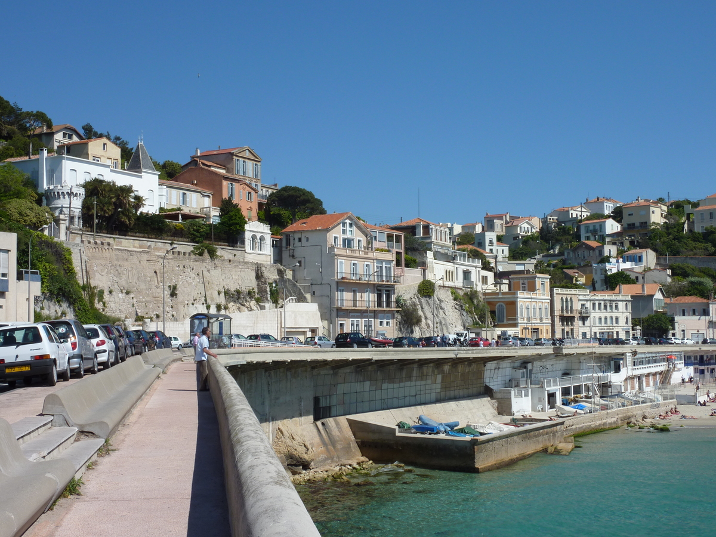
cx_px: 358
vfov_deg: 30.3
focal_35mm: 48
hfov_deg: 39.7
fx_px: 993
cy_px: 268
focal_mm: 7.9
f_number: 5.6
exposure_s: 1/500
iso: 80
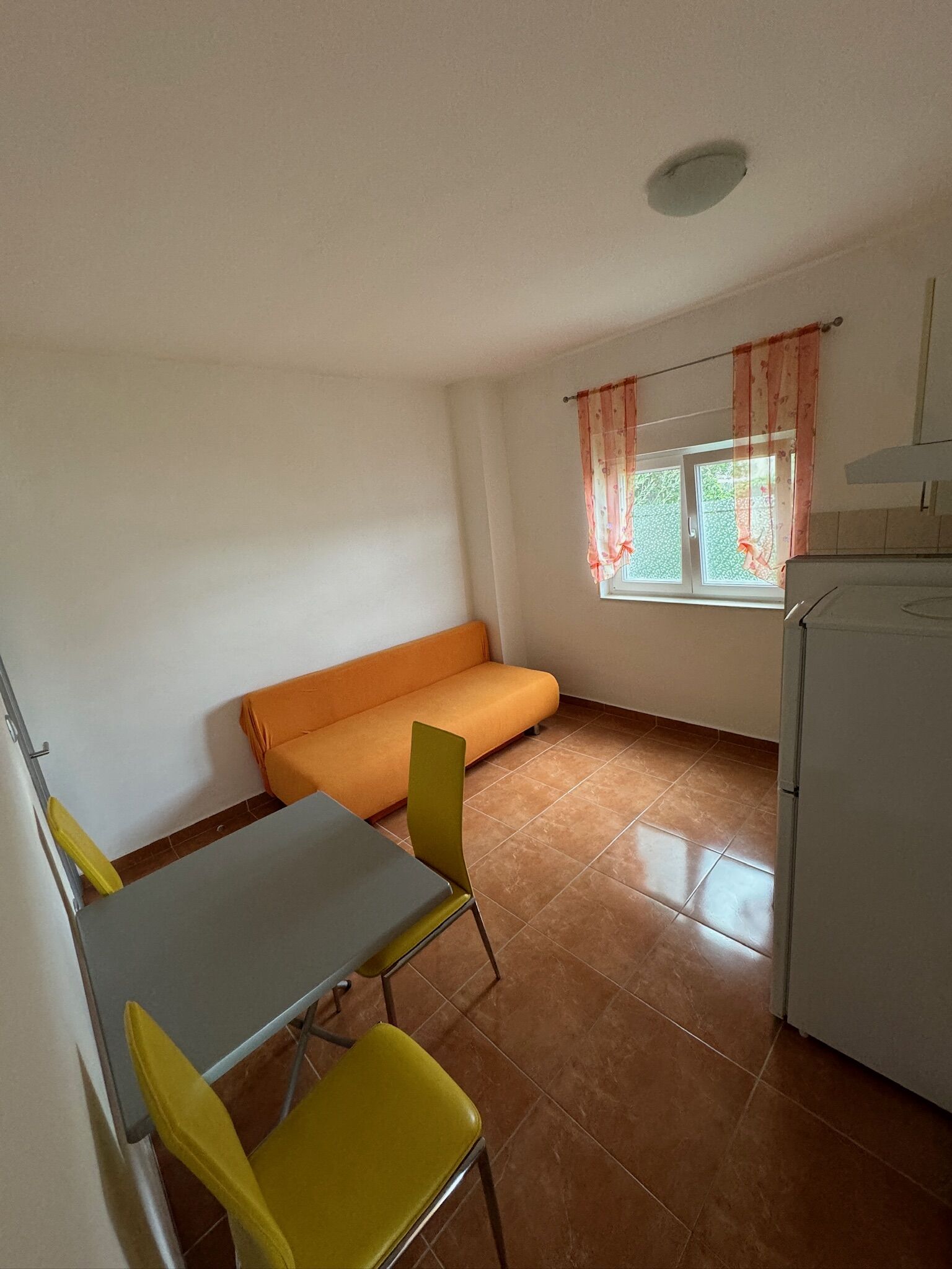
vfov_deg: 102.1
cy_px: 634
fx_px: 513
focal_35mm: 14
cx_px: 476
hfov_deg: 85.7
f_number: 2.2
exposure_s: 1/99
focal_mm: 2.22
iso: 250
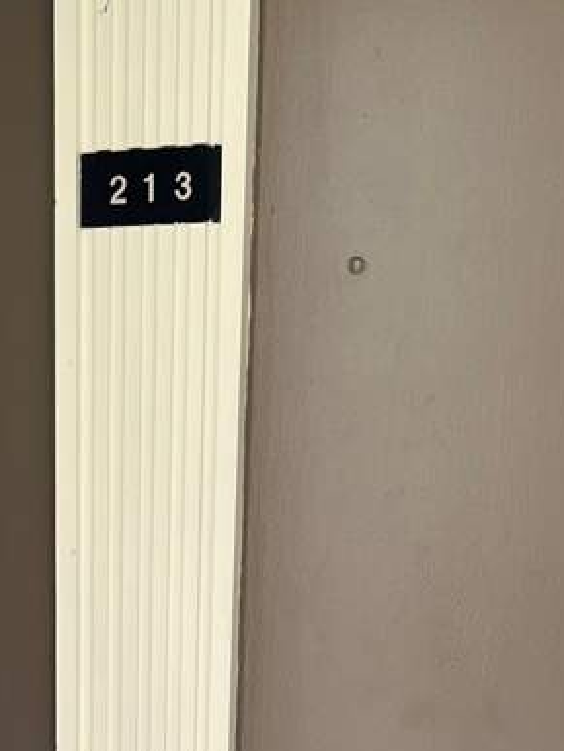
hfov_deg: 20.4
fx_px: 1563
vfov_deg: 24.5
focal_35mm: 72
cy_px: 899
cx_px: 185
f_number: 1.6
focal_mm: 5.1
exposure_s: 1/121
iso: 80
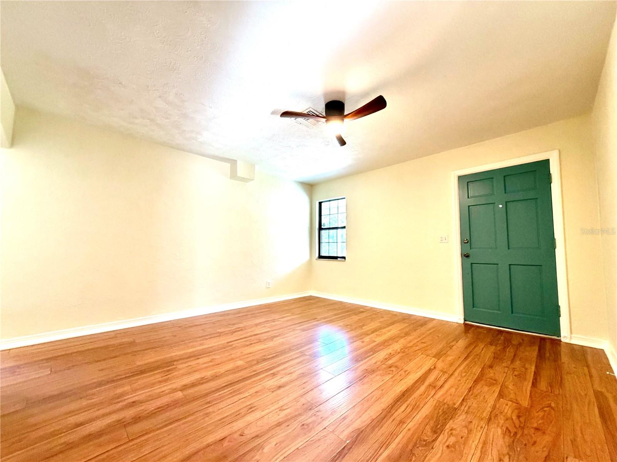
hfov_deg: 102.1
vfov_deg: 85.7
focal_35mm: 14
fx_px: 250
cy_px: 231
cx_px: 308
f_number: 2.2
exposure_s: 1/90
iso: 320
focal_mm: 2.22
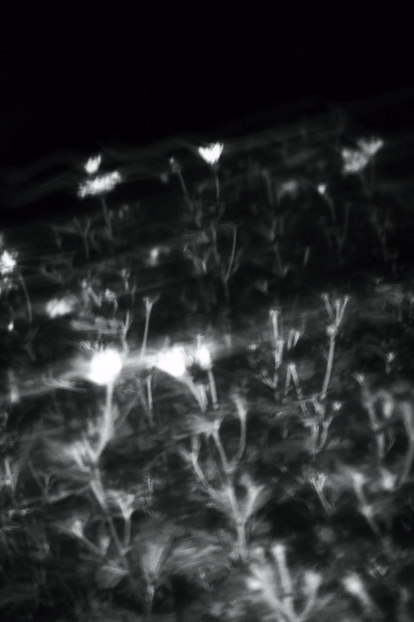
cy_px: 311
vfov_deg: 37.5
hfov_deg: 25.5
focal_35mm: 53
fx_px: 914
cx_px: 207
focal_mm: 35
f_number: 1.4
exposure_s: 1.4
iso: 80
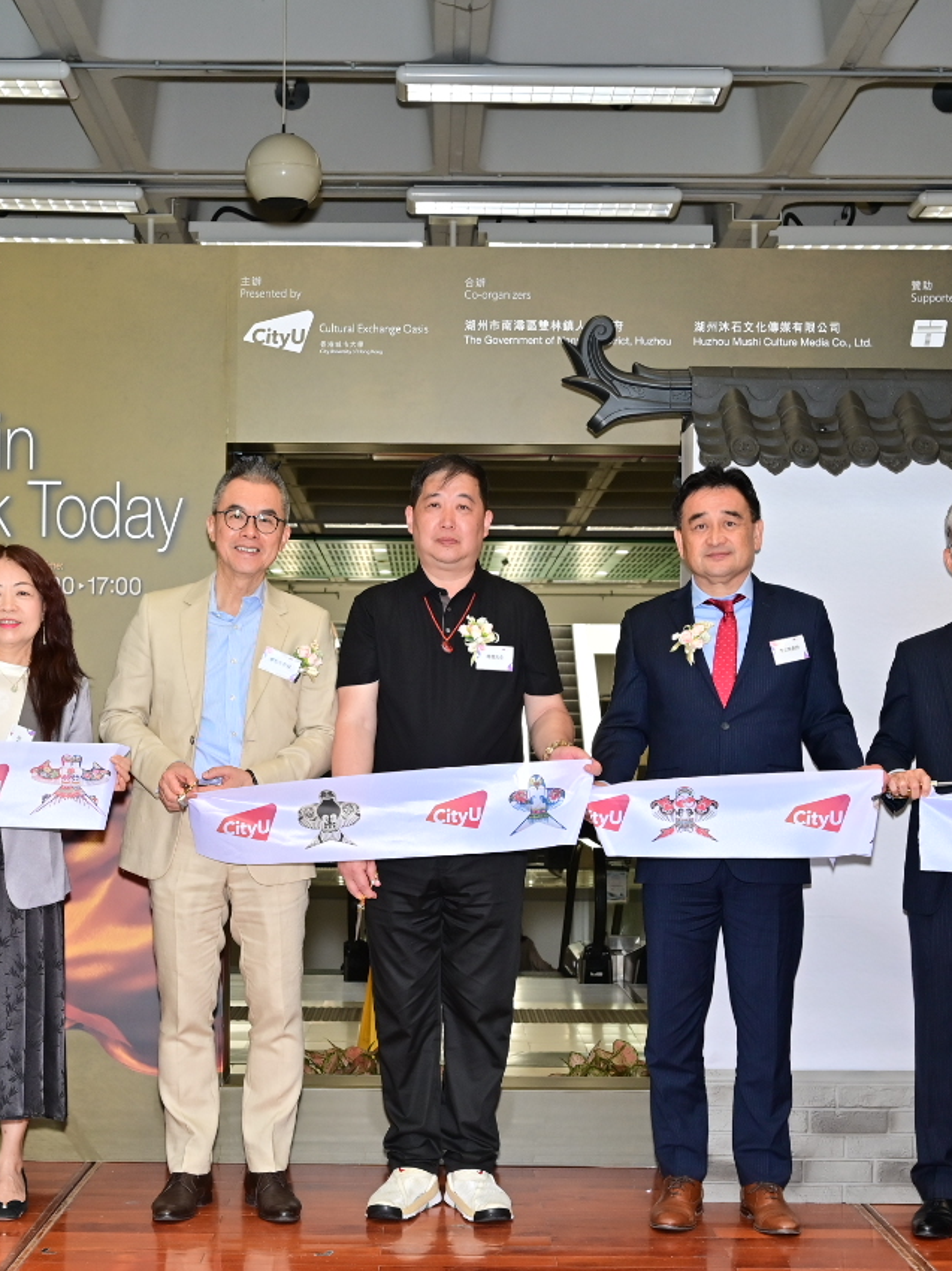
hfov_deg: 26.5
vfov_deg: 34.8
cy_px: 784
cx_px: 450
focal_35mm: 55
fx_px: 2018
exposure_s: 1/80
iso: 400
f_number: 6.3
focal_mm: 30
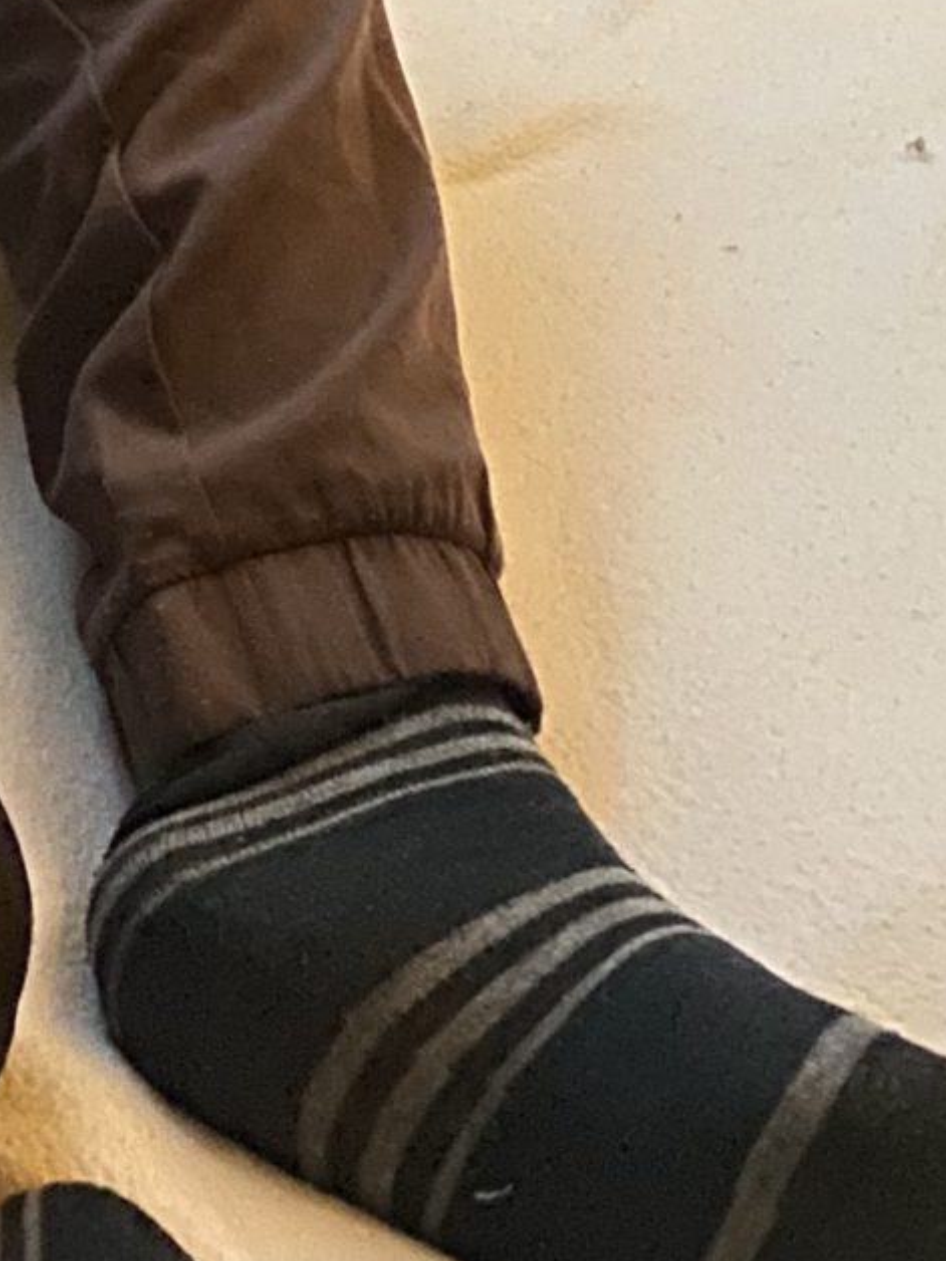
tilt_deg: -24.3
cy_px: -731
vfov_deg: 16.6
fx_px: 3862
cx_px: -715
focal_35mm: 106
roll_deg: +4.2
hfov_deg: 12.8
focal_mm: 4.25
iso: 1600
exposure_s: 1/15
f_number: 1.8
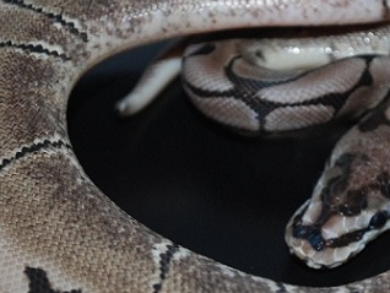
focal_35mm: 163
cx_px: 263
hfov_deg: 12.1
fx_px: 1838
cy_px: 187
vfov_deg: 9.1
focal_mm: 50
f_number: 5.6
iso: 200
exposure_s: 1/60
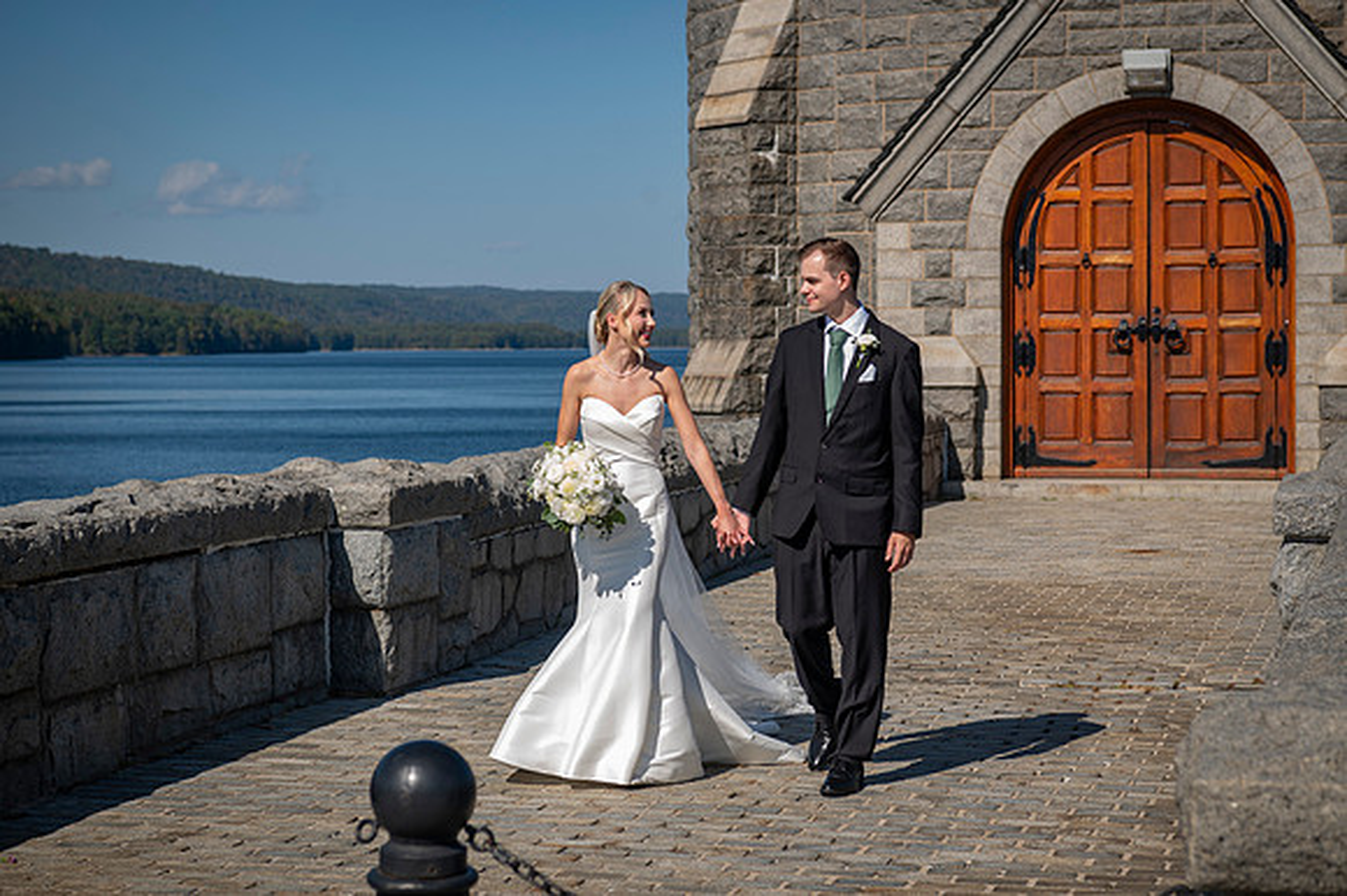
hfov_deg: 27.1
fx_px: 2789
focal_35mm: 75
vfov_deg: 18.3
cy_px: 448
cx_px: 674
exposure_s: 1/400
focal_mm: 70
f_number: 5.6
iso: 50
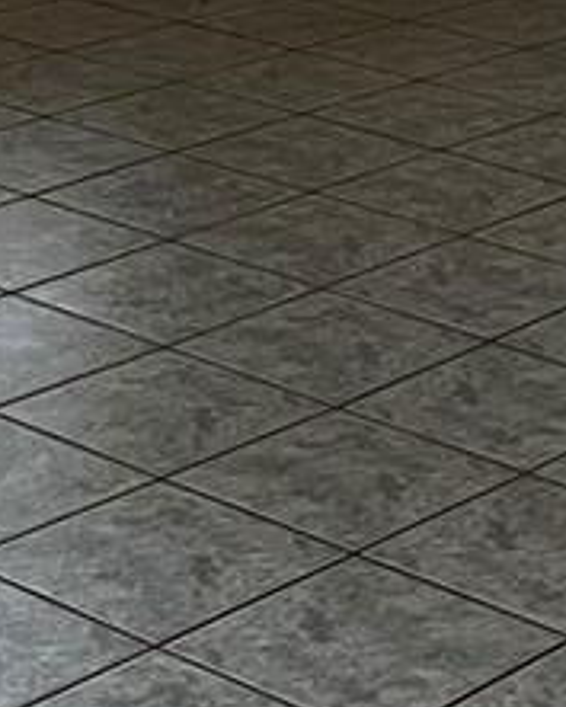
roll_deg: -1.9
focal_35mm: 138
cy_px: -499
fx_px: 2888
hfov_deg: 11.1
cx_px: 550
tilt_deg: -2.6
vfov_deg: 12.9
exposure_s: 1/60
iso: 320
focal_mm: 5.1
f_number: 1.6
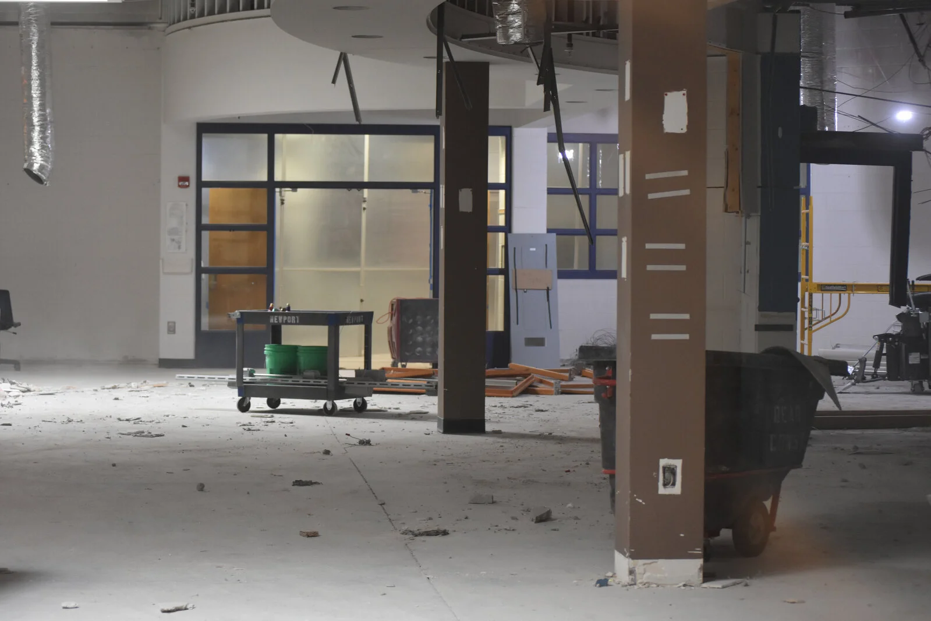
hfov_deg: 24.6
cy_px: 310
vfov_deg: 16.6
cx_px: 466
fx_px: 2133
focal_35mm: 82
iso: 1600
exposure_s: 1/60
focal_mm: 55
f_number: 4
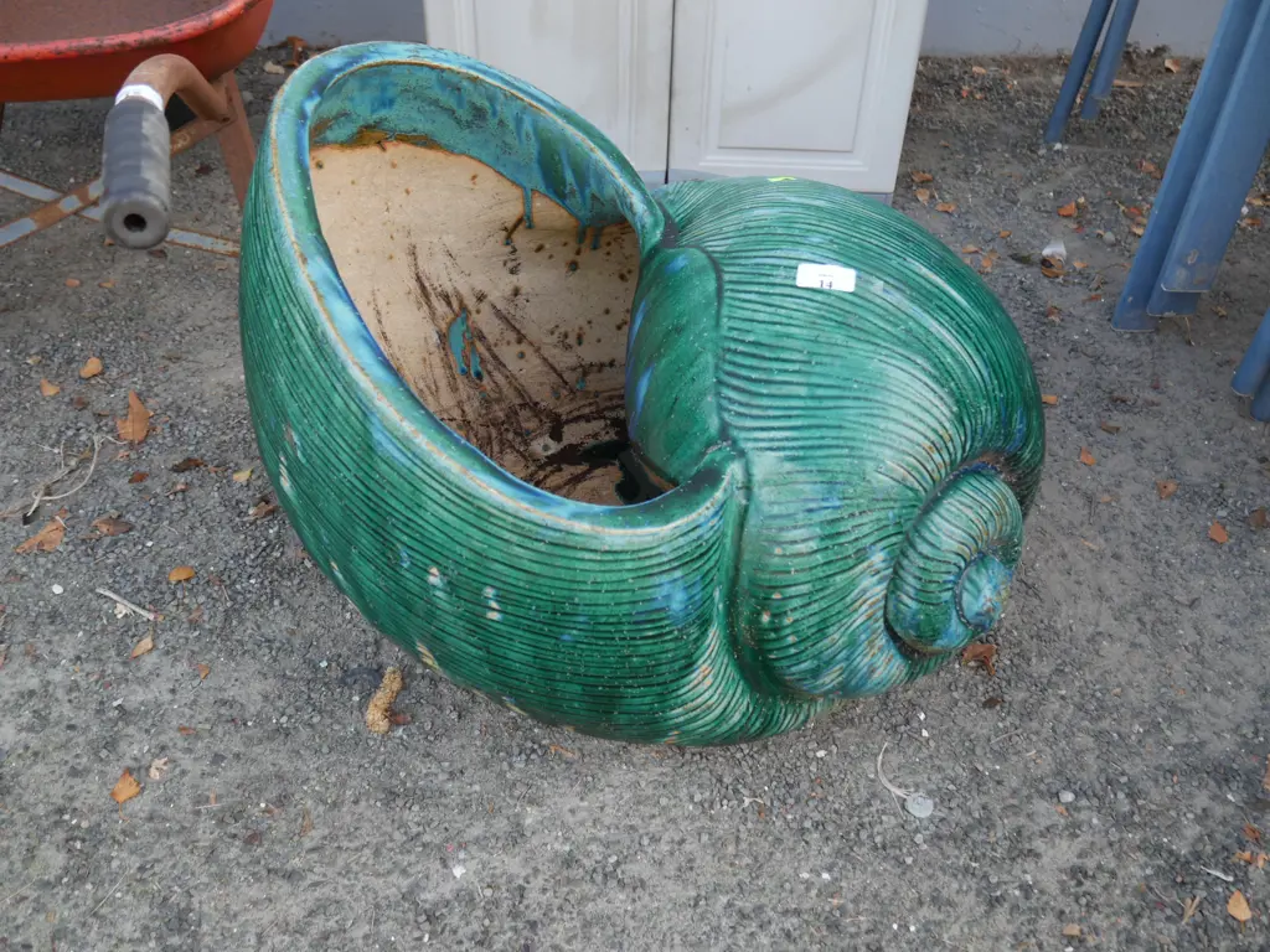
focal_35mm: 32
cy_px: 476
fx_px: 1174
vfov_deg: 44.2
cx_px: 635
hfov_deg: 56.8
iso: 200
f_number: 3.6
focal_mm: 16
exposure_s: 1/80
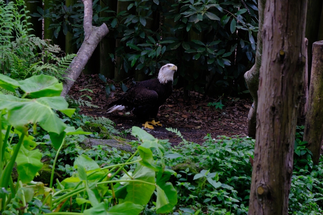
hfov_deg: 17.1
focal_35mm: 120
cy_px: 108
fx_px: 1076
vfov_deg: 11.4
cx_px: 162
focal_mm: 80
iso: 400
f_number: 8
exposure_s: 1/30
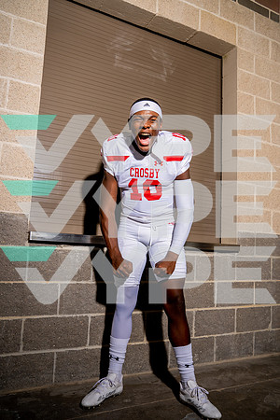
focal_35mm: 30
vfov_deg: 61.9
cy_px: 210
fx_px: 350
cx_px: 140
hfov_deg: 43.6
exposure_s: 1/250
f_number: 8
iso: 100
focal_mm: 30
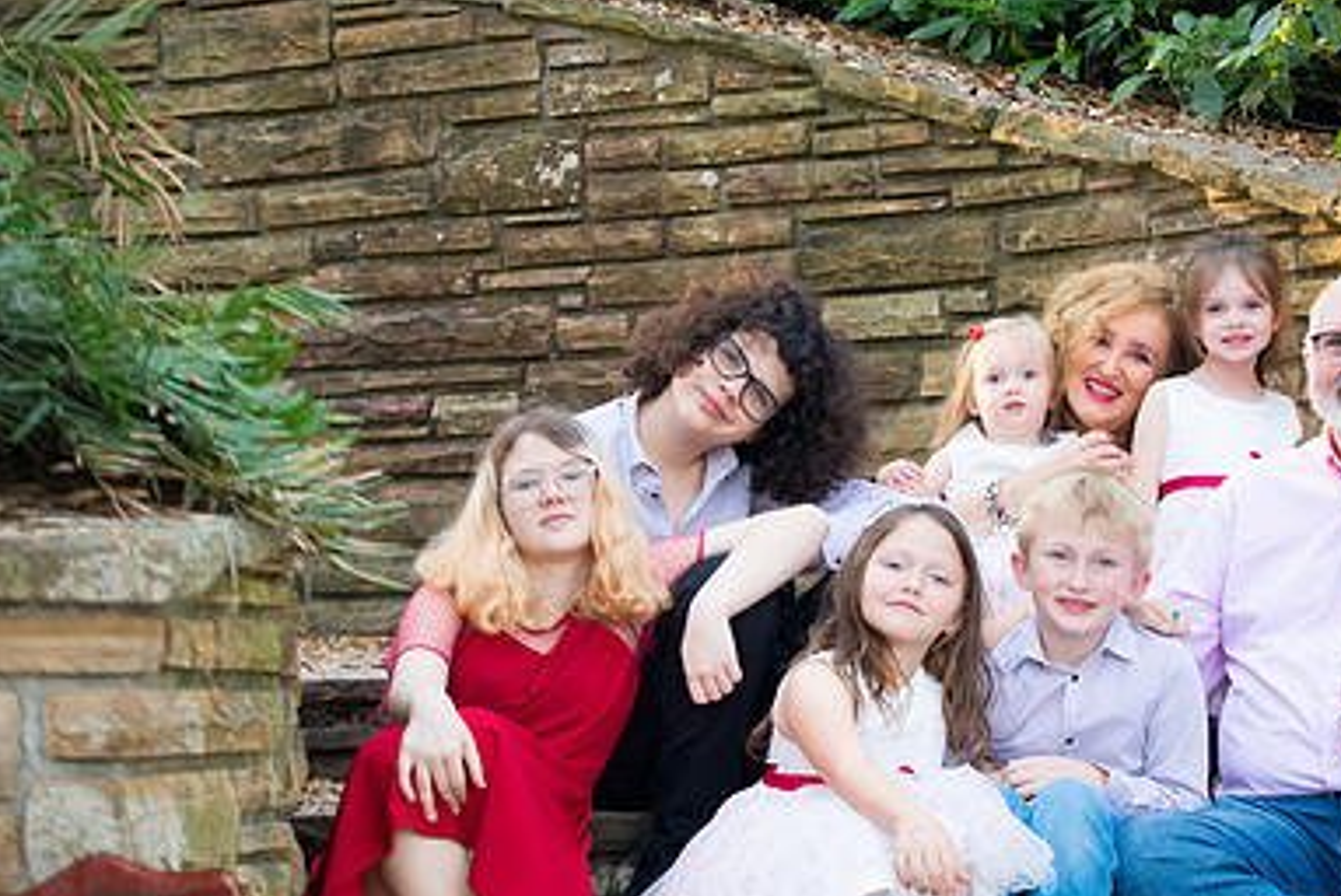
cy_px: 597
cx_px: 949
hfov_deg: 19.2
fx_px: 3951
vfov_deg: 12.9
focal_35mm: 106
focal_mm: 70
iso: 200
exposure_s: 1/30
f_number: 2.8
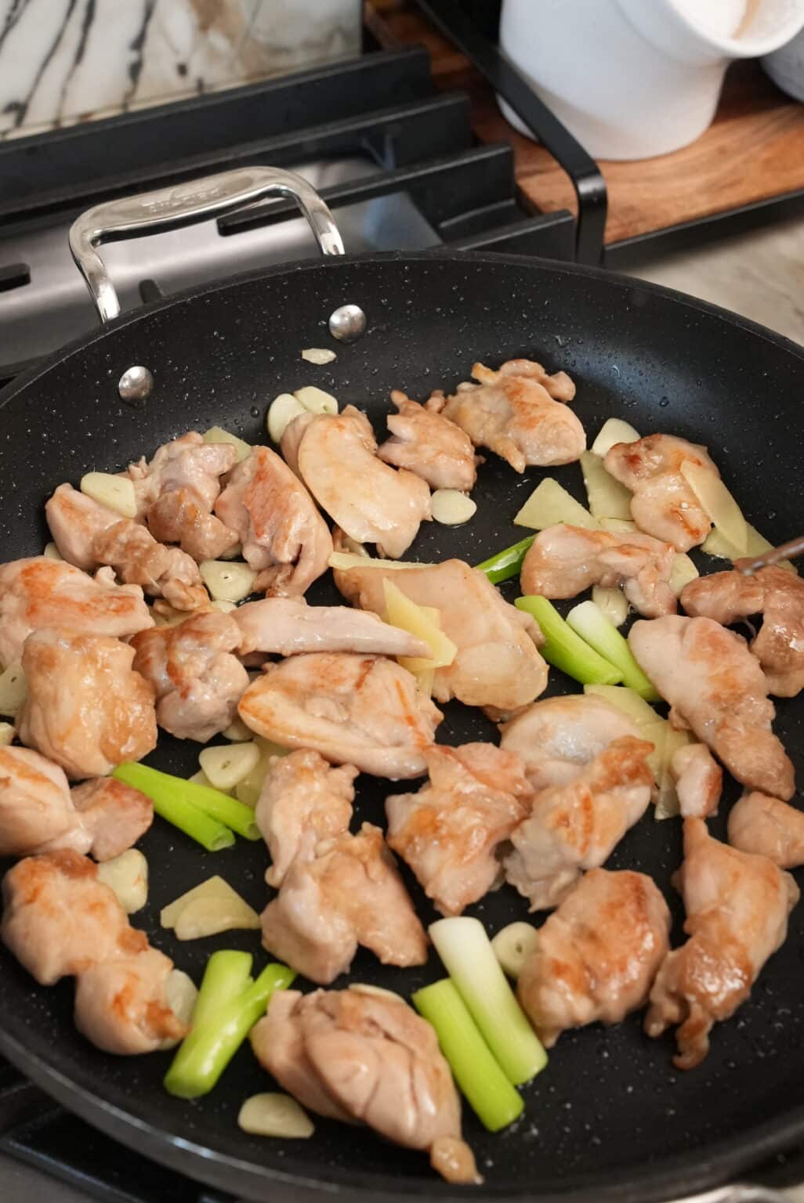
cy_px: 602
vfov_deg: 39.4
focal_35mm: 50
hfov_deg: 26.9
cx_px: 402
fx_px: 1683
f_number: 9
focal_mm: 50.3
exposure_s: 1/200
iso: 10000
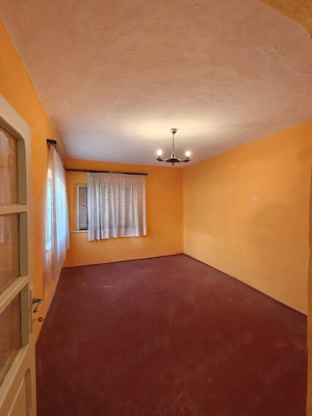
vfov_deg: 98.2
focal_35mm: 15
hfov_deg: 81.7
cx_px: 156
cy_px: 208
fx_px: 180
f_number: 2
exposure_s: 1/100
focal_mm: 2.3
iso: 800
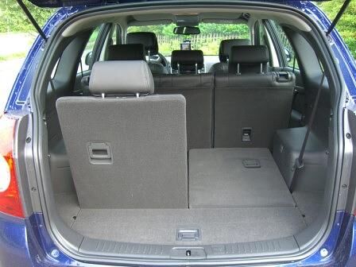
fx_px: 391
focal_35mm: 38
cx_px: 178
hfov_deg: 49.0
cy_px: 134
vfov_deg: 37.7
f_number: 2.8
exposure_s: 1/100
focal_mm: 7.9
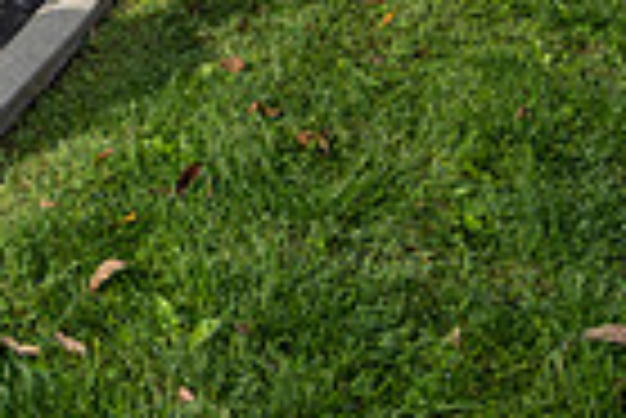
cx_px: -527
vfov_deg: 12.7
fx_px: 1741
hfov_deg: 16.7
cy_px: -299
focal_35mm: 100
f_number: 4
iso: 125
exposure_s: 1/1600
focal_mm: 24
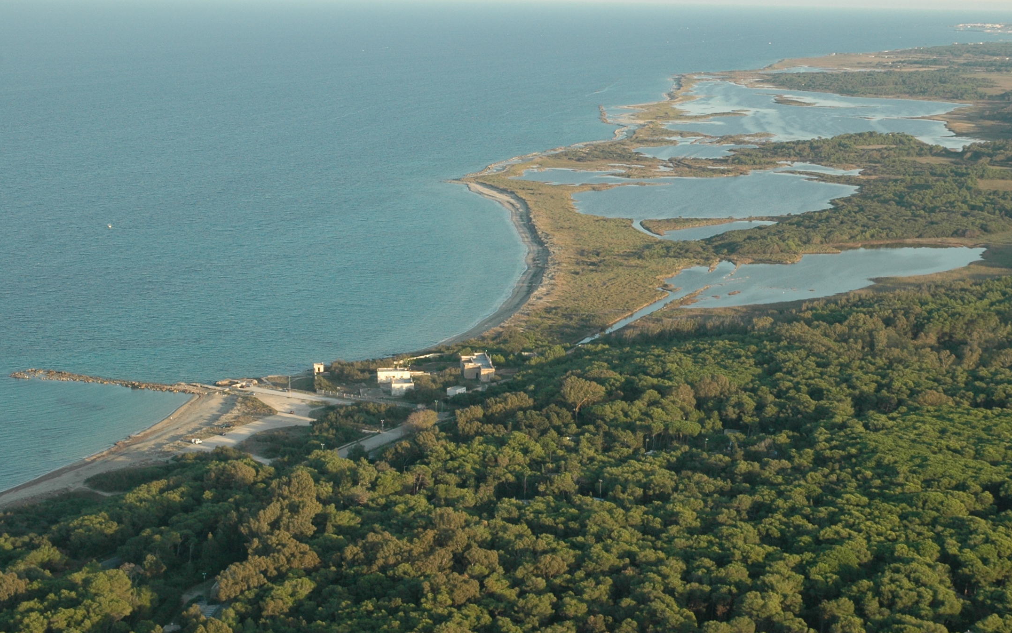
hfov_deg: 27.4
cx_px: 669
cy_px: 272
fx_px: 2061
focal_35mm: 75
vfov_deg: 17.4
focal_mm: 35
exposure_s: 1/250
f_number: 8
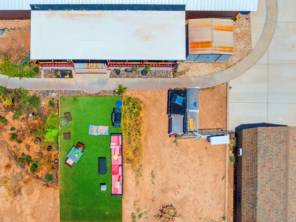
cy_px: 176
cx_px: 101
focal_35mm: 39
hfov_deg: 47.2
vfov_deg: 35.6
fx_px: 333
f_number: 2.8
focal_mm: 12.29
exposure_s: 1/400
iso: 120
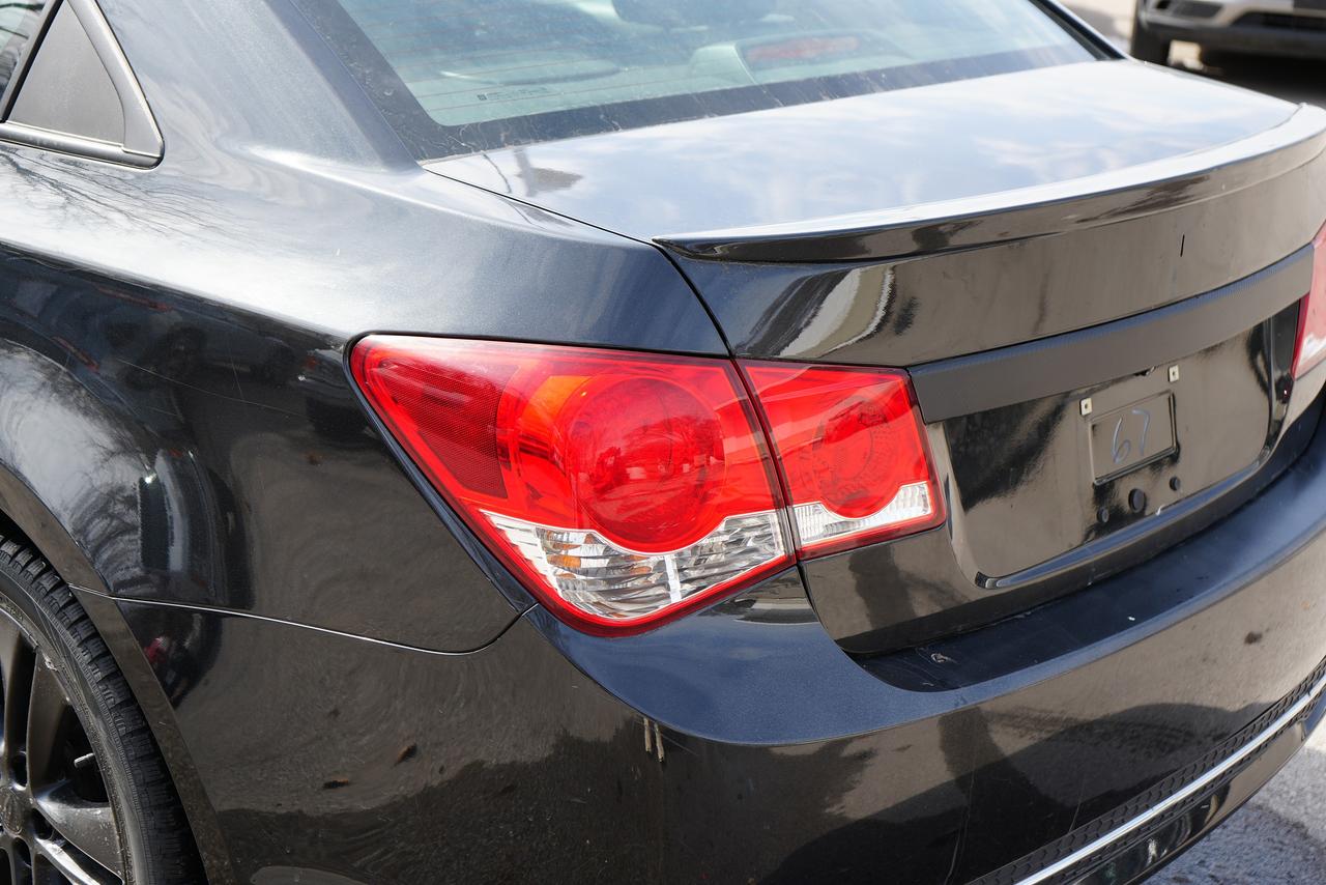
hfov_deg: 38.9
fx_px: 1879
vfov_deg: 26.5
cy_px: 442
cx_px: 663
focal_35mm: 51
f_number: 5.6
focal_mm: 51
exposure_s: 1/160
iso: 100
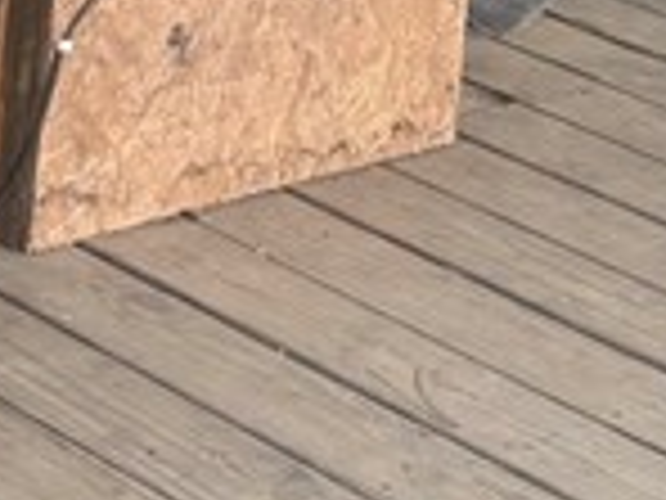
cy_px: -784
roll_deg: -5.4
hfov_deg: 11.9
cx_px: 364
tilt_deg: -2.3
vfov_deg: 8.1
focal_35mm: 166
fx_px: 3194
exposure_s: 1/185
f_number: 1.78
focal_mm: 6.76
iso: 64
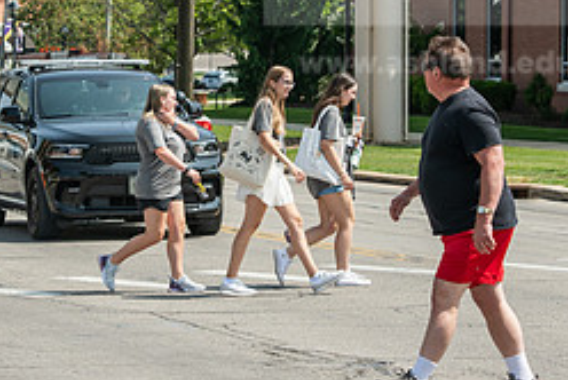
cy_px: 111
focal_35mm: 215
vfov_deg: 6.4
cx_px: 195
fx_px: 3396
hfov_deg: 9.6
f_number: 7.1
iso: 160
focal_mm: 92
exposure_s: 1/500
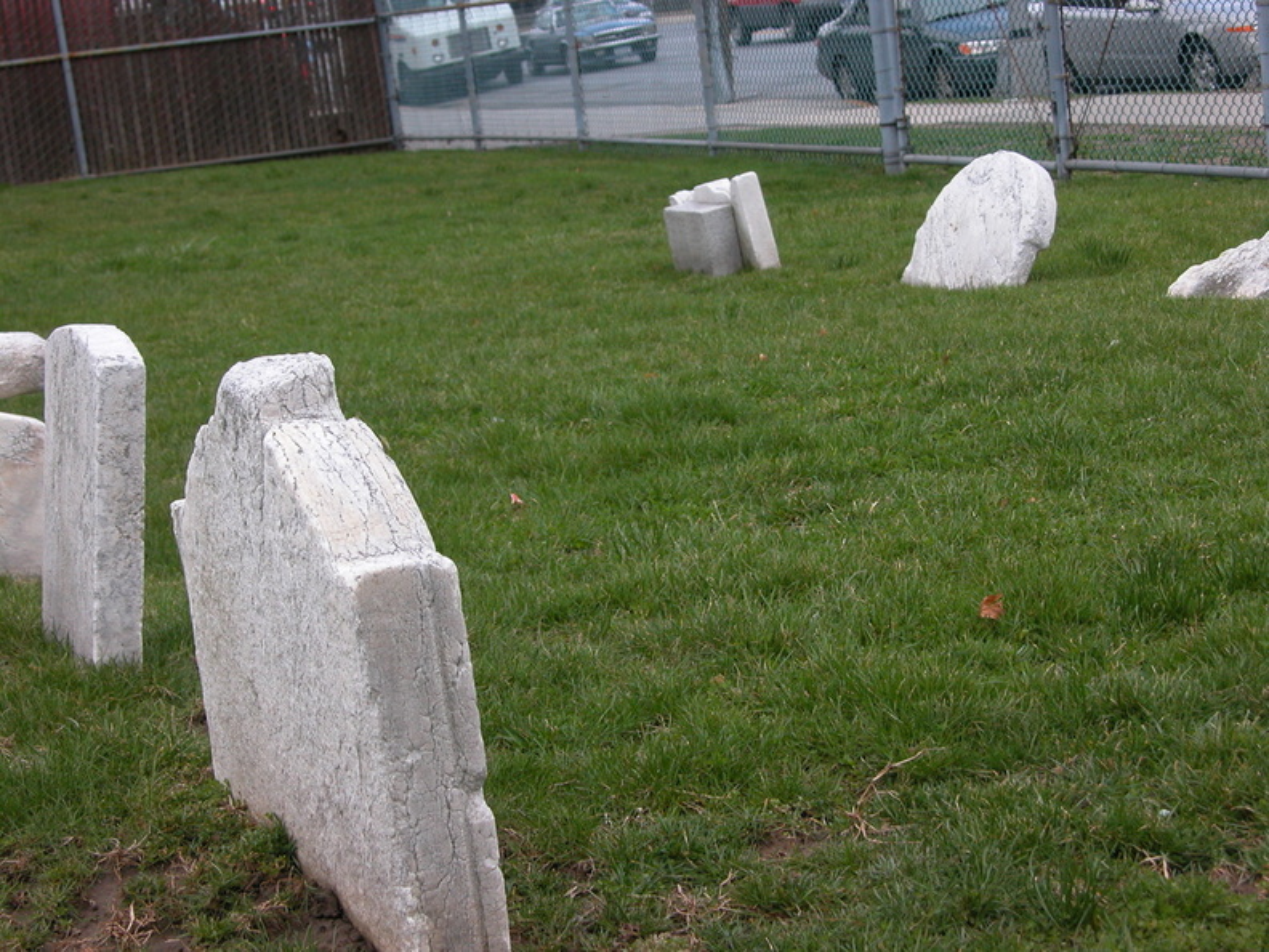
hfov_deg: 25.0
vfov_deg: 18.9
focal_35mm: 78
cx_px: 634
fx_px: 2859
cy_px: 476
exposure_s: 1/273
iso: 100
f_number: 3.8
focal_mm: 19.9
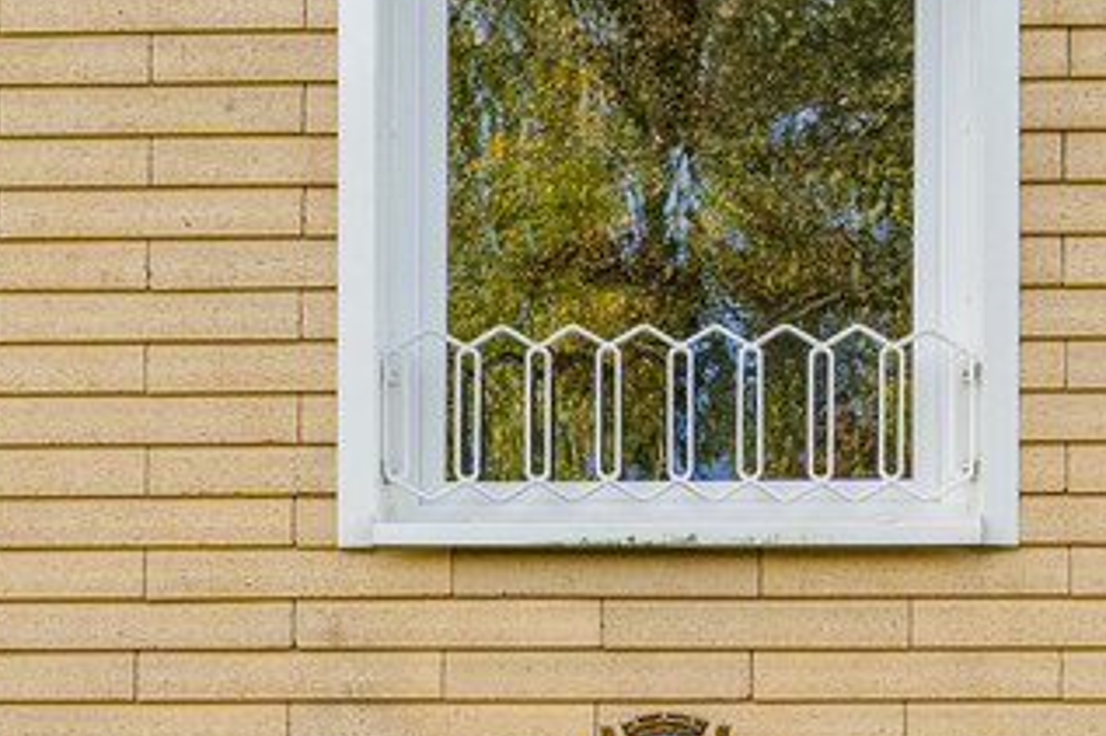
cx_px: 625
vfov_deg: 8.1
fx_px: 4882
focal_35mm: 159
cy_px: 1622
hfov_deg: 12.9
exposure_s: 1/160
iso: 800
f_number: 8
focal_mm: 35
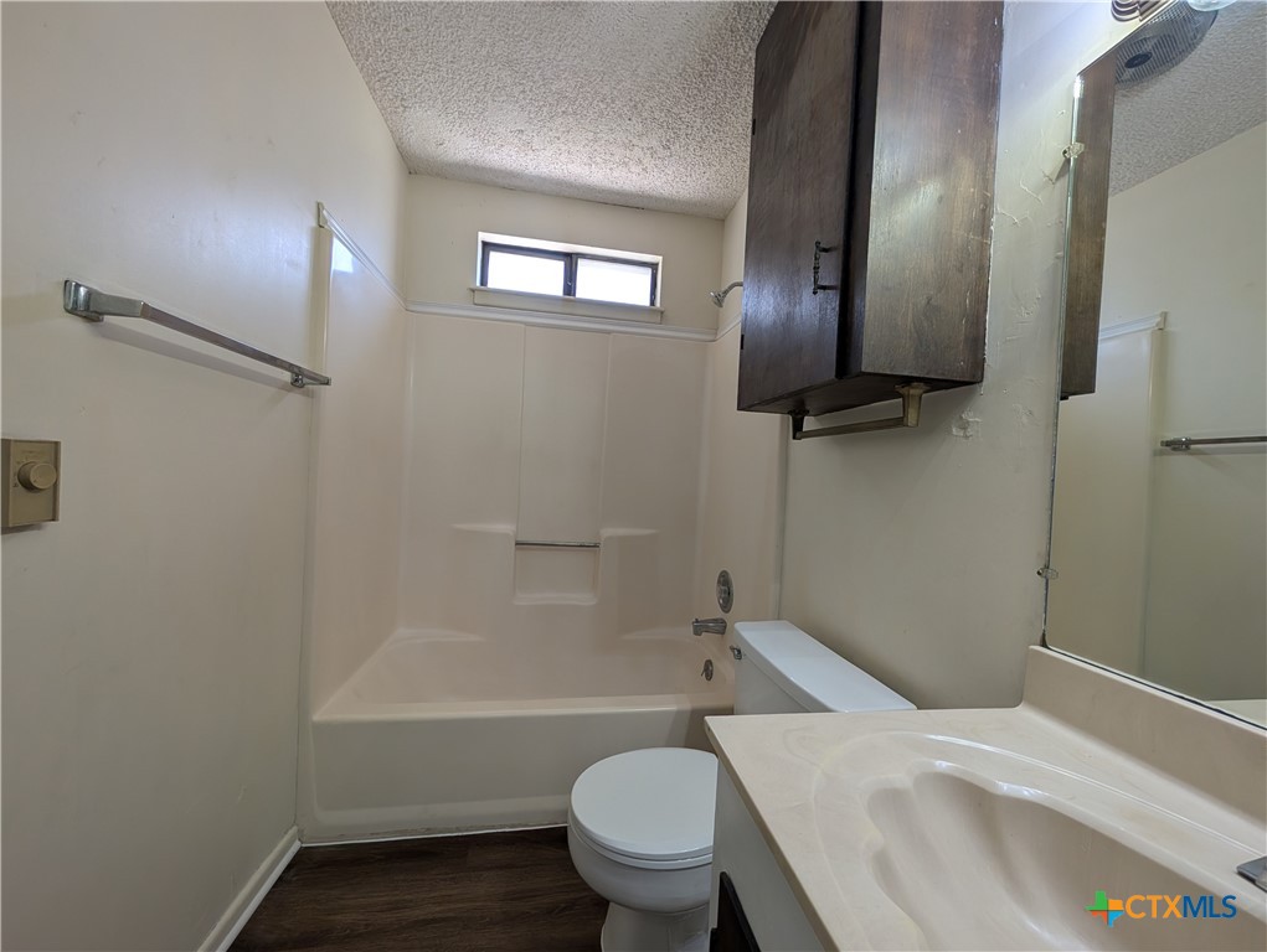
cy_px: 476
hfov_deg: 110.5
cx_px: 634
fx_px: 440
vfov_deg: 94.6
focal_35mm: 12
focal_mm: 2.02
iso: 58
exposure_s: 1/60
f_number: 1.7
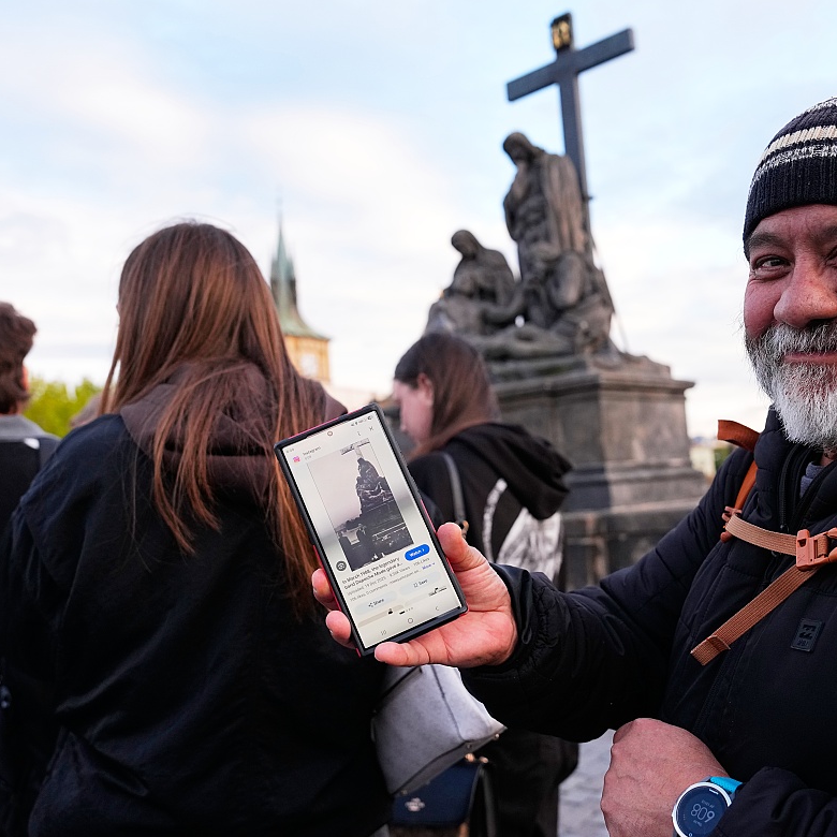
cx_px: 479
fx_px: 930
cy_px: 410
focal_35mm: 34
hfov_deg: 48.3
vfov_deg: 48.4
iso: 1250
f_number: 4
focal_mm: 26
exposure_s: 1/1000
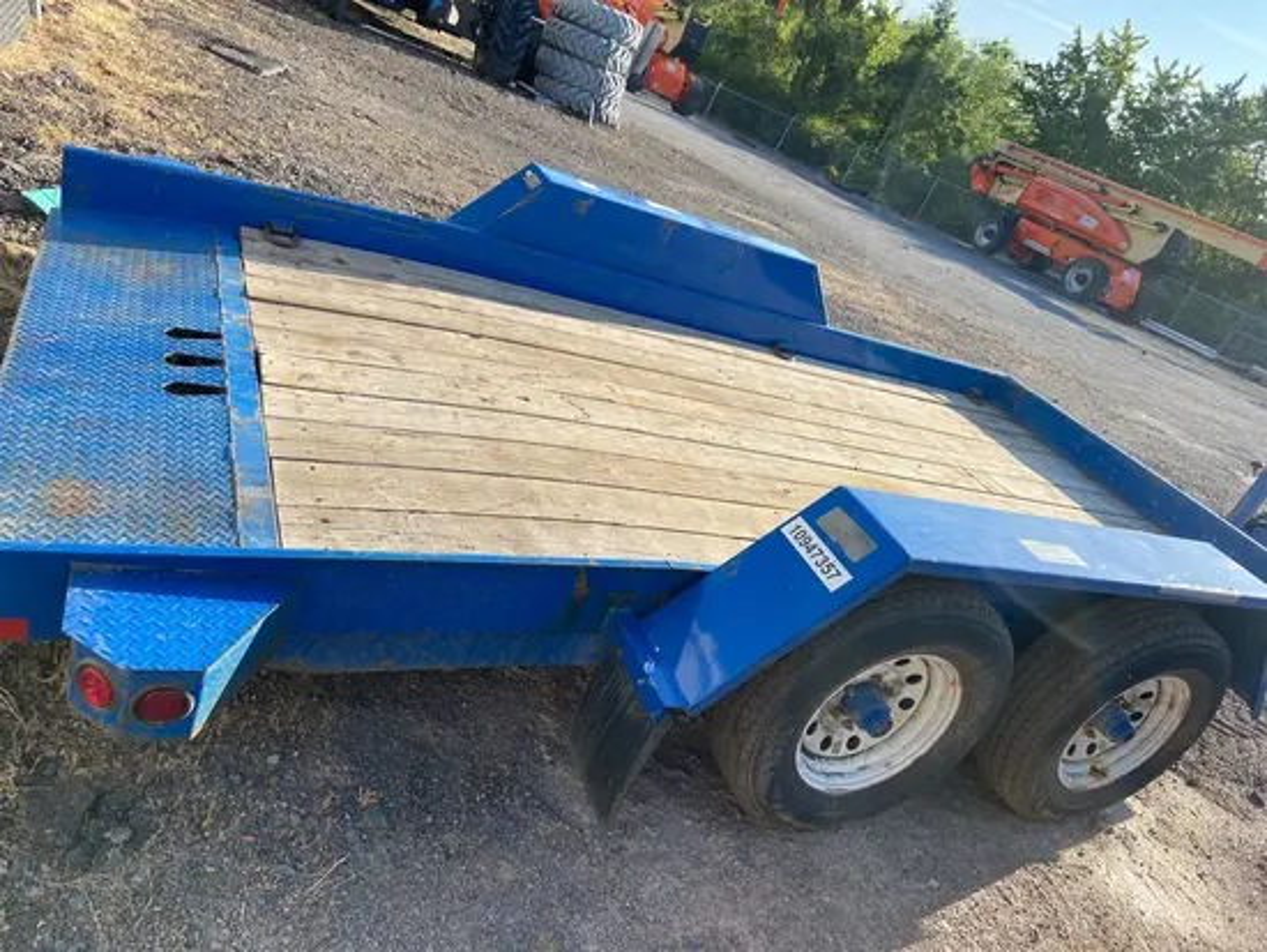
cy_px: 476
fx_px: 952
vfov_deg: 53.1
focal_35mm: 26
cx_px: 634
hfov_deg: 67.3
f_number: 1.8
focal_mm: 4.25
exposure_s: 1/1043
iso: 32
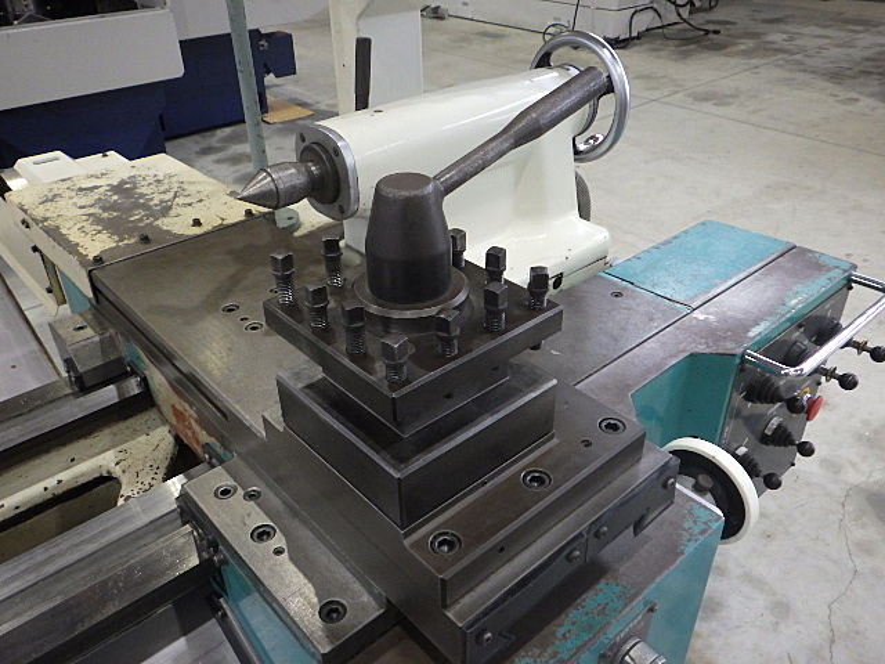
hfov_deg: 63.4
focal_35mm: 28
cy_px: 332
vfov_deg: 49.7
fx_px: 716
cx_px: 442
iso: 640
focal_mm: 5
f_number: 3.5
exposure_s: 1/45
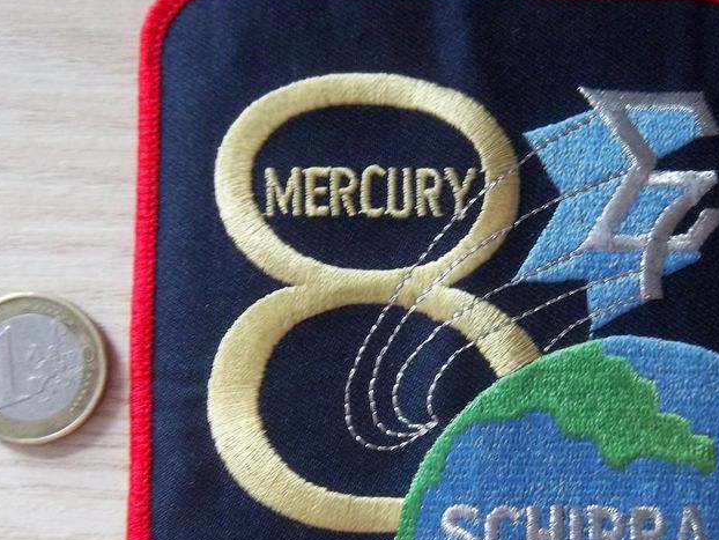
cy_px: 369
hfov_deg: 41.9
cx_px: 422
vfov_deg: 31.9
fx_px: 935
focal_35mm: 45
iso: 197
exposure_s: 1/8
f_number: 3.5
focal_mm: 5.05
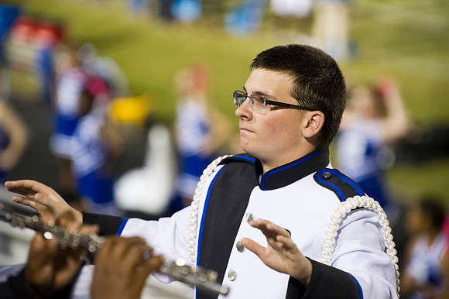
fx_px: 2992
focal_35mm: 240
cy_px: 150
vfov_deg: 5.7
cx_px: 224
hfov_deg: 8.6
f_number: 4
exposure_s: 1/125
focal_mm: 240
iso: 4000
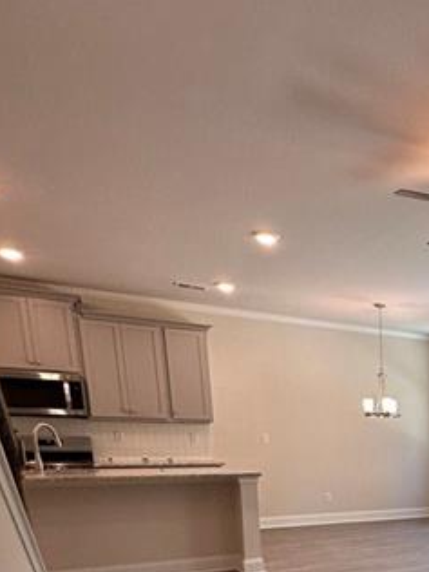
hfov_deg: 34.3
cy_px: 548
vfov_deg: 46.7
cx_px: 503
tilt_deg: -10.5
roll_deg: -2.4
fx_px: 562
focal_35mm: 34
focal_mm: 2.22
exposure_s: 1/120
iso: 100
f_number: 2.2
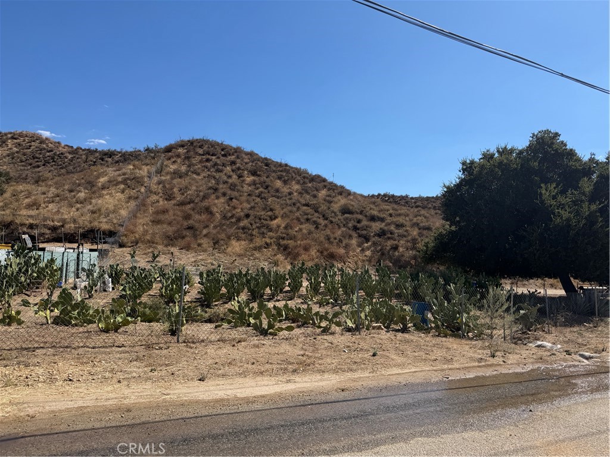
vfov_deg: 56.8
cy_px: 228
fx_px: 423
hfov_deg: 71.6
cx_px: 305
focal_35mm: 24
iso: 80
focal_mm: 6.76
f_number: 1.78
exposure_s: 1/5714
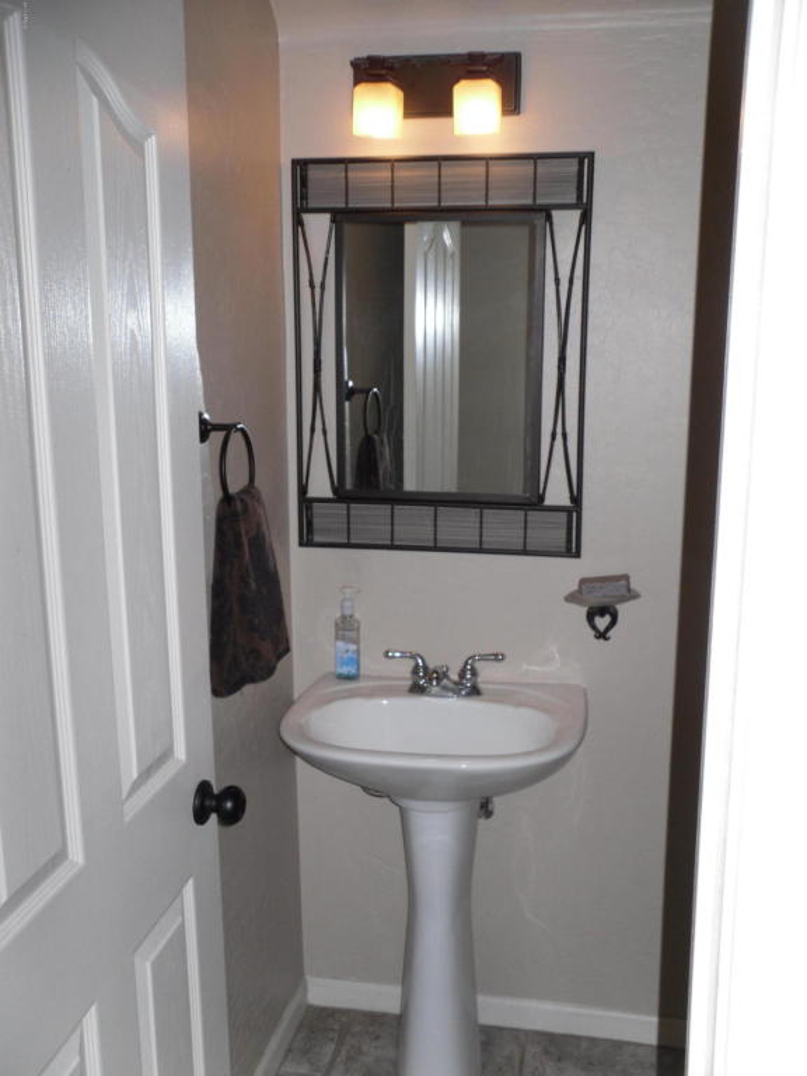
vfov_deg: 42.1
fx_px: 1399
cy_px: 538
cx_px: 404
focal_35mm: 45
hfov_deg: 32.2
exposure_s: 1/45
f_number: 3.5
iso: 80
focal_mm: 6.3
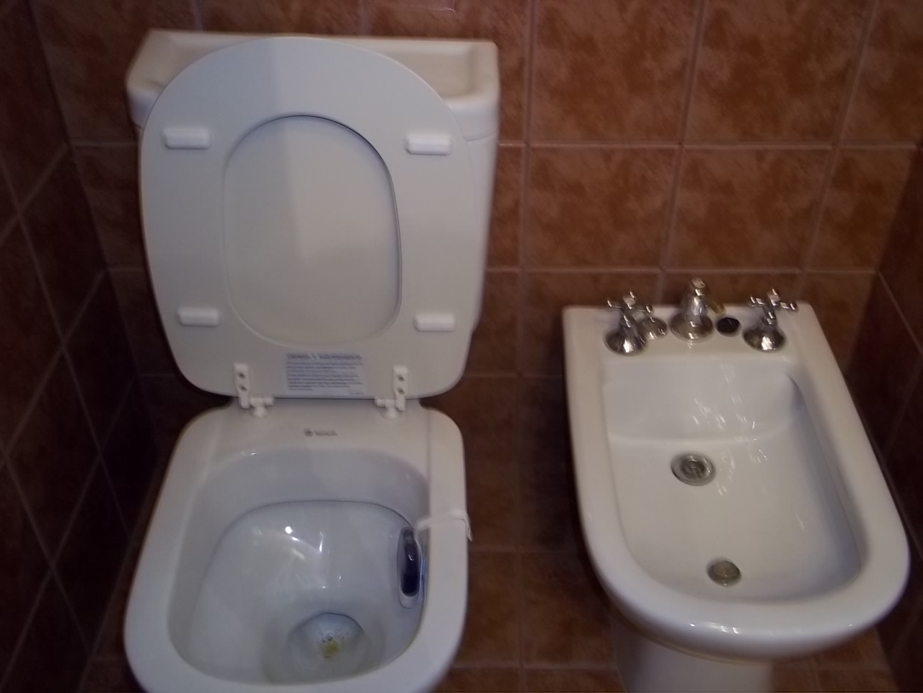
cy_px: 346
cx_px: 462
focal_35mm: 36
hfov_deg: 51.4
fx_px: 960
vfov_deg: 39.7
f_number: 3.1
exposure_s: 1/30
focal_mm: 6.5
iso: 160
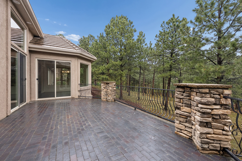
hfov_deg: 104.2
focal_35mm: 14
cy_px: 80
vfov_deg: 81.3
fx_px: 94
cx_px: 121
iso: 640
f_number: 9
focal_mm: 14
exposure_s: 1/250
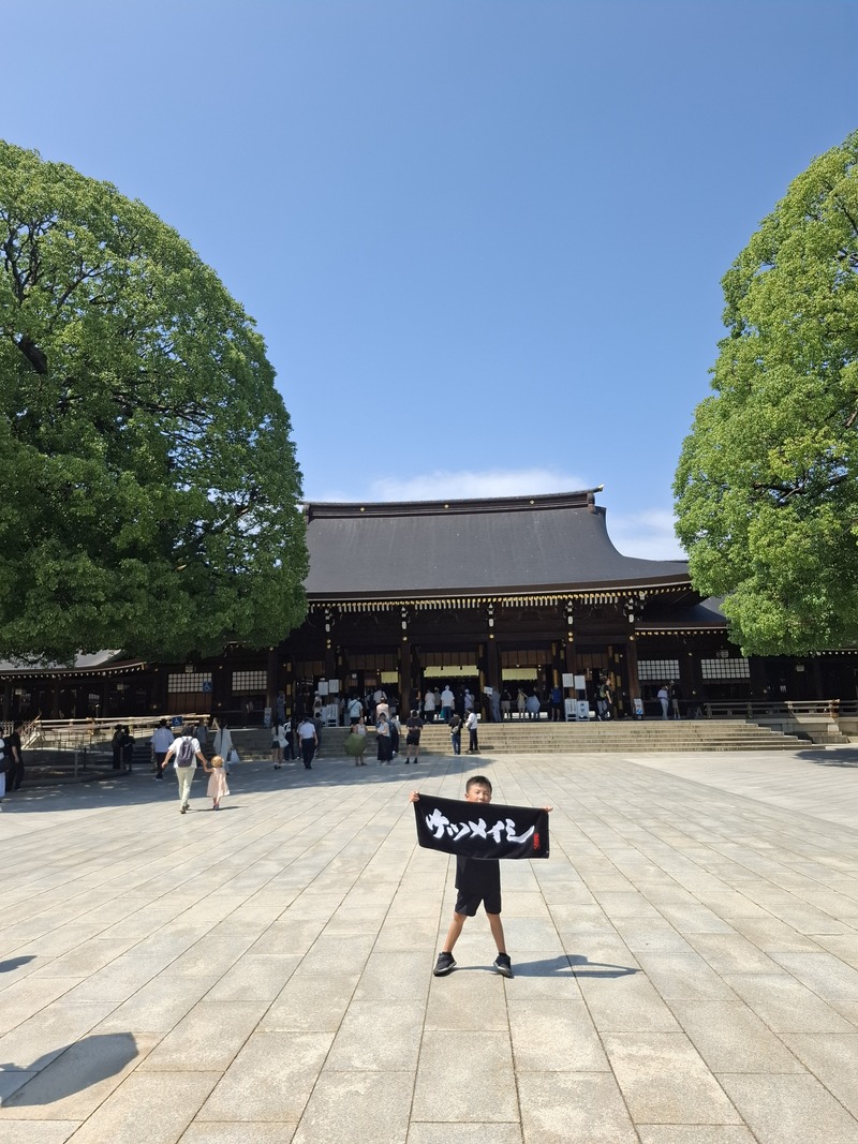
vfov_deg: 73.9
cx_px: 429
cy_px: 572
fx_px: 760
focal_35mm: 23
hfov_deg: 58.9
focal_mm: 5.54
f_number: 1.8
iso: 50
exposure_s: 1/1182
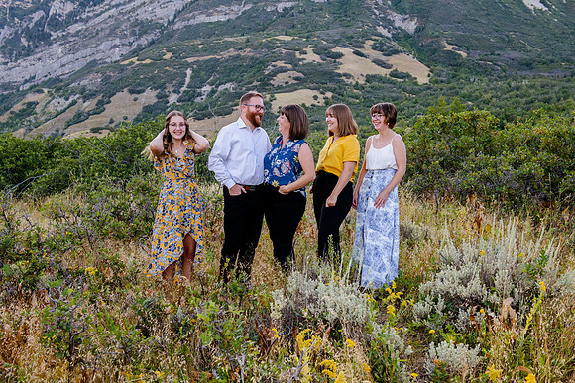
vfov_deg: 28.1
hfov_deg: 41.1
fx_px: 767
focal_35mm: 48
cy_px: 192
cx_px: 288
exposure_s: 1/200
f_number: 8
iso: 800
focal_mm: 48
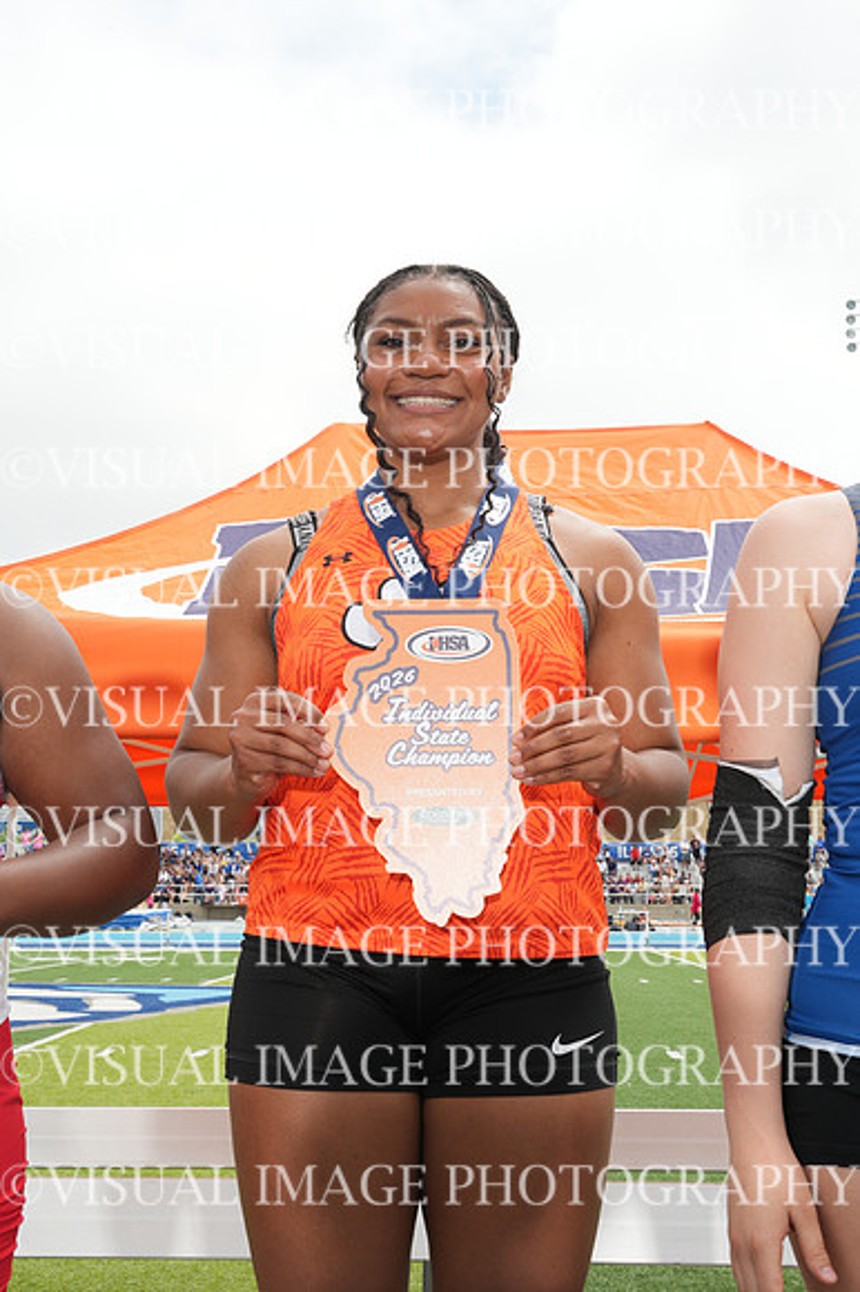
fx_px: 1722
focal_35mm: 48
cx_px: 430
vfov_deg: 41.1
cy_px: 646
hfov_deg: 28.0
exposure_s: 1/160
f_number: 11
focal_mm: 32
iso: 160
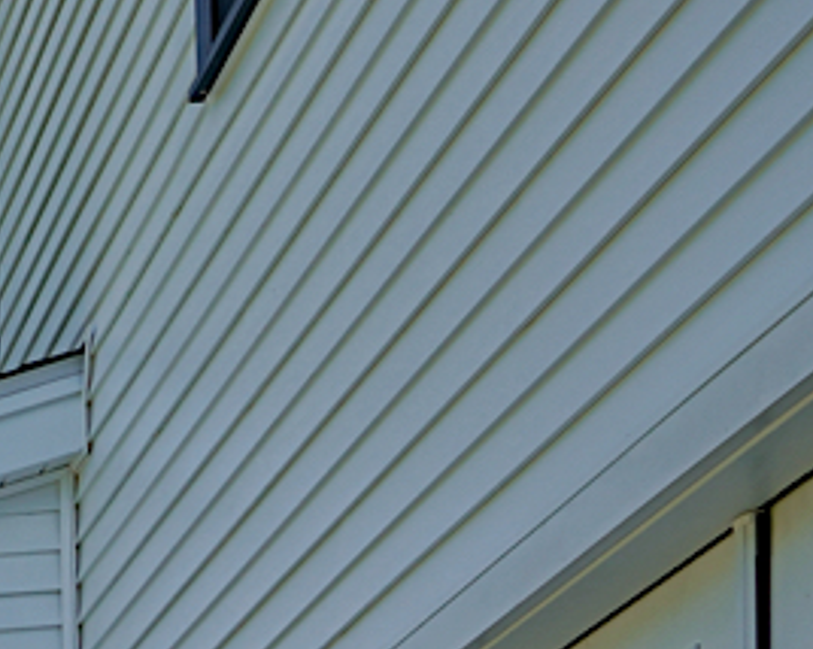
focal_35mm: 101
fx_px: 2428
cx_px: -1238
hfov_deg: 13.2
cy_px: 1444
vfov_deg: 12.6
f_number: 6.3
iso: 100
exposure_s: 1/200
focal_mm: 16
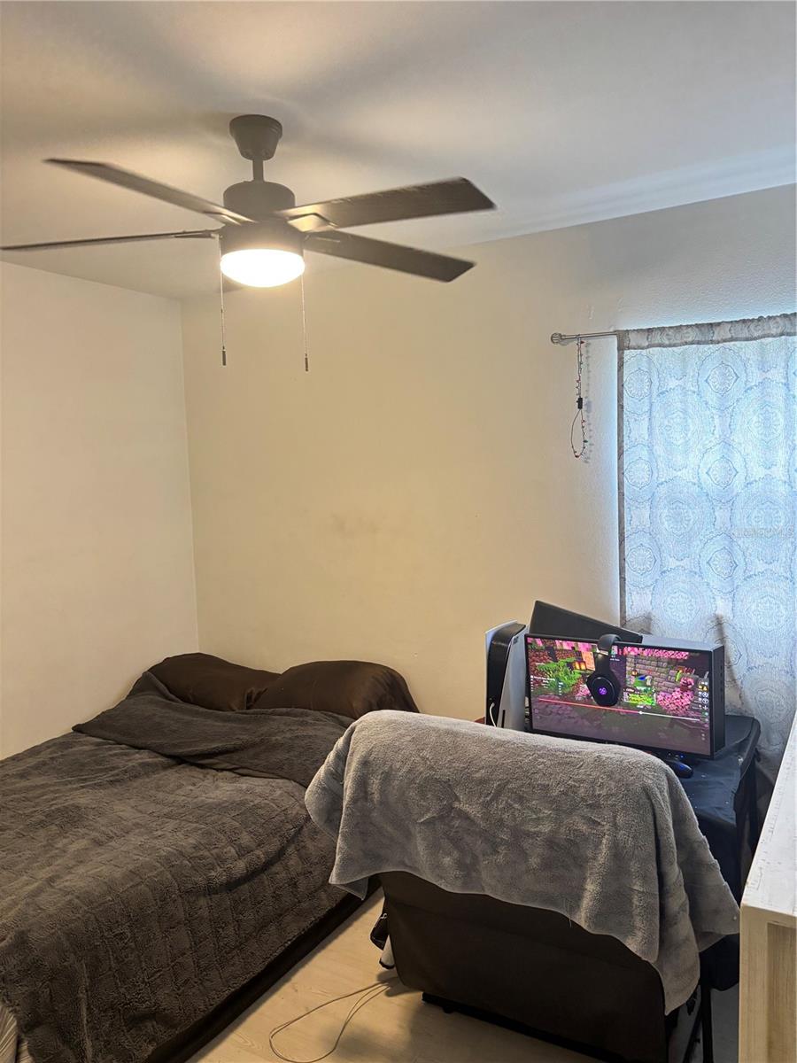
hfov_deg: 53.1
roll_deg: +1.2
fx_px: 798
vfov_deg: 67.3
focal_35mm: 26
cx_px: 398
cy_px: 532
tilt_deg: -4.8
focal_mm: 5.96
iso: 250
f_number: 1.6
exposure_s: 1/60
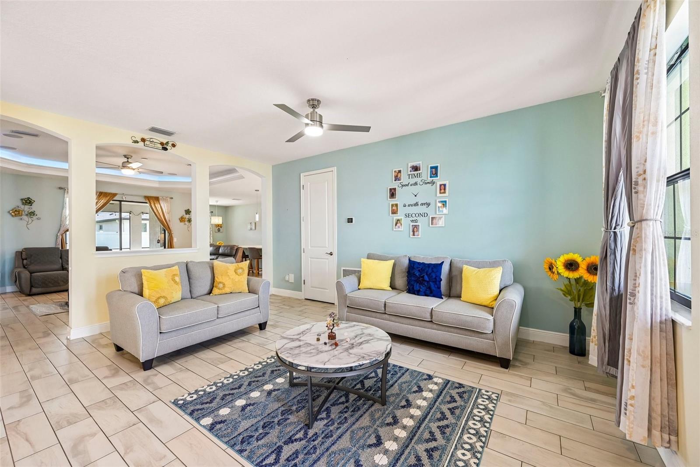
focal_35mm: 14
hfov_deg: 104.3
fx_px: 272
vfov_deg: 81.2
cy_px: 234
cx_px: 350
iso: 400
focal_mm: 14
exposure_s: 1/15
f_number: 8
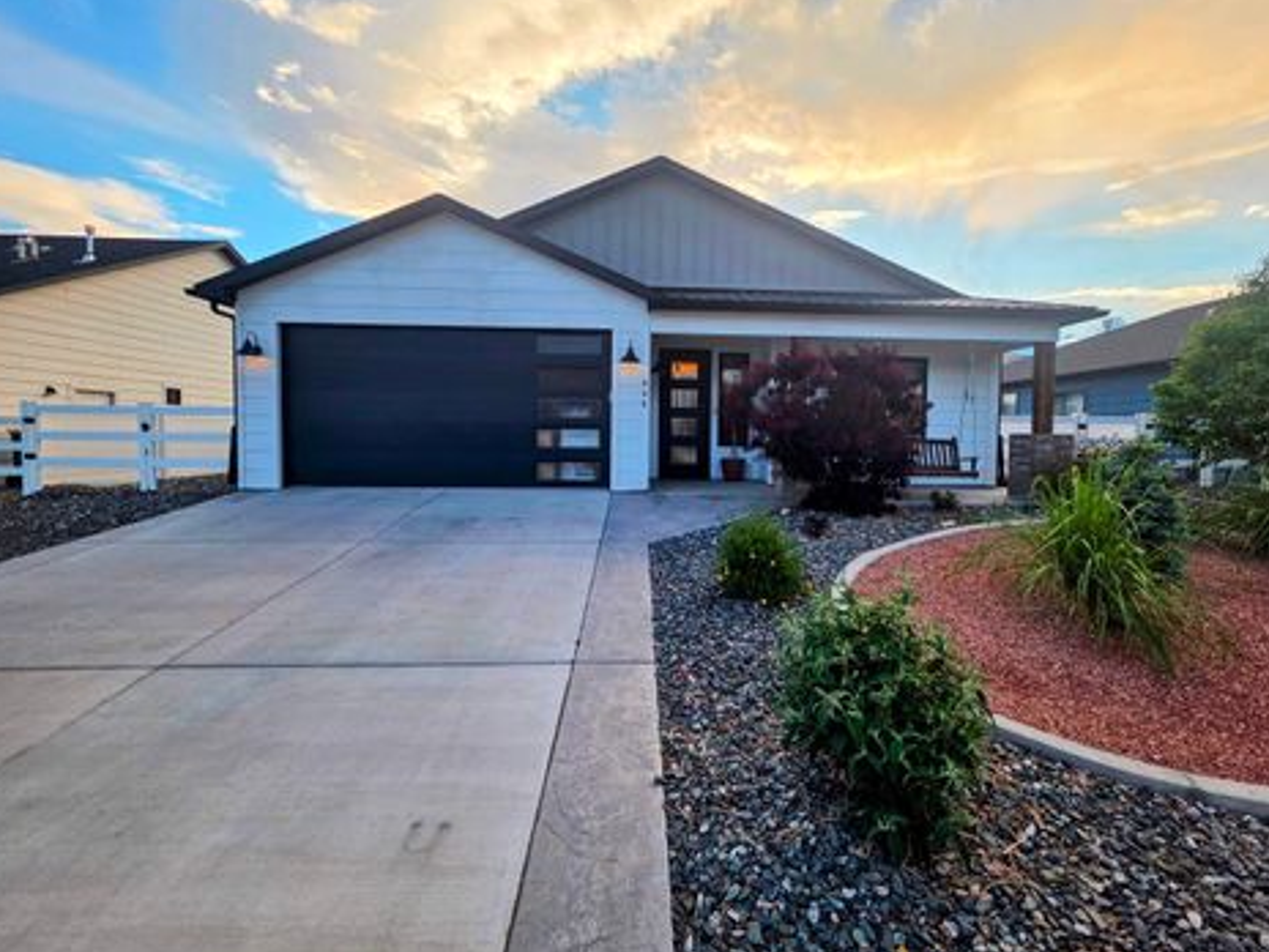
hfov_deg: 102.0
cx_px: 667
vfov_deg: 85.6
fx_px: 513
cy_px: 450
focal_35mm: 14
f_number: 1.9
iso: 40
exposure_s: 1/393
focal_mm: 2.2
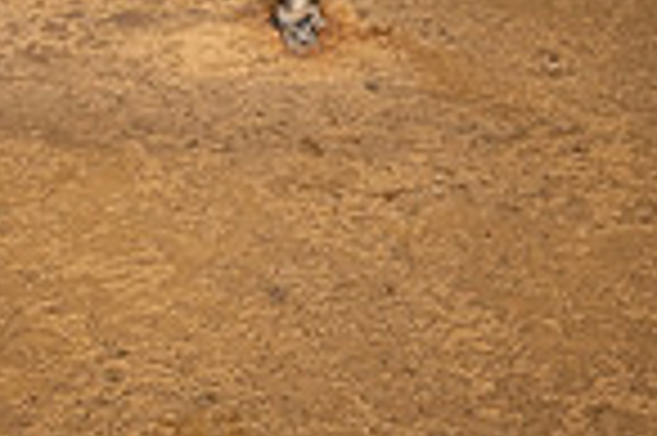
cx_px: 189
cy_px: -553
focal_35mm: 148
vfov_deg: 8.6
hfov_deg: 13.8
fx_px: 2698
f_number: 6.3
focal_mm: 48
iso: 1000
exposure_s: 1/400
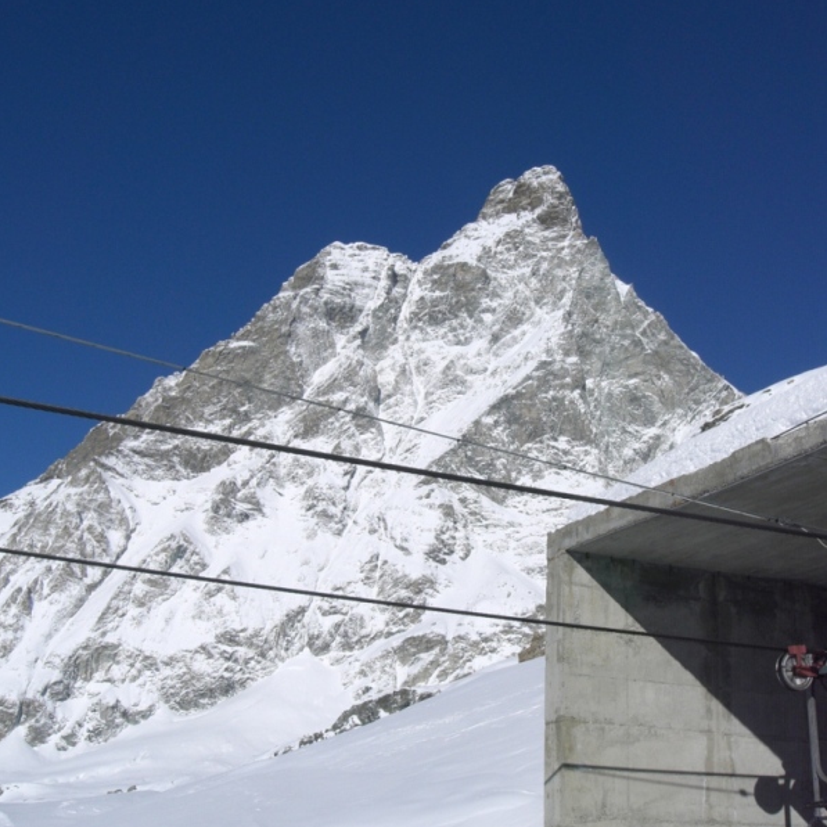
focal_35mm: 45
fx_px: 1216
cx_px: 413
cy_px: 360
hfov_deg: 37.6
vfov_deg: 37.5
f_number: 4.4
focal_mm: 6.3
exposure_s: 1/2000
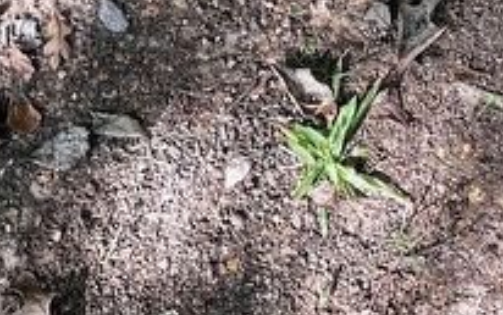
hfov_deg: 18.8
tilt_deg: -60.5
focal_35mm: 107
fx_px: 1468
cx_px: 525
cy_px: -347
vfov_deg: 11.0
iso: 32
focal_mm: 4.2
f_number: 1.6
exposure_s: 1/186
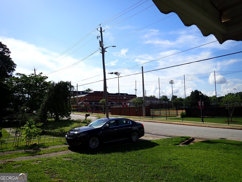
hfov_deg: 69.4
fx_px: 175
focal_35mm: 25
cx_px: 121
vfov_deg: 54.9
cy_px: 91
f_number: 2
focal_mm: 4.5
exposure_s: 1/4000
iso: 100
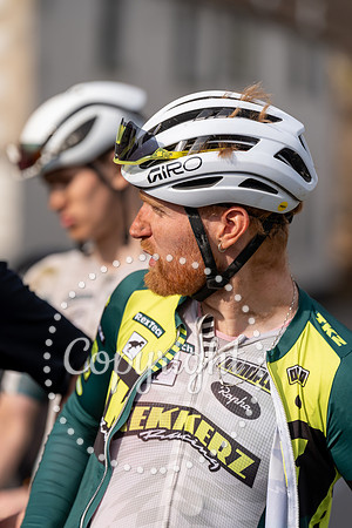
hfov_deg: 6.9
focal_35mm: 200
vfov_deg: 10.3
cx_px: 176
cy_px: 264
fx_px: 2933
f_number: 4
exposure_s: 1/1000
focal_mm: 200
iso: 125
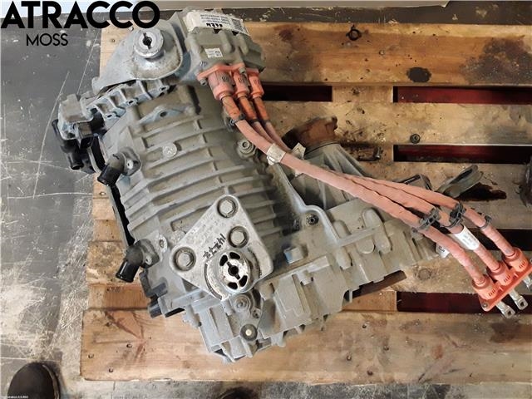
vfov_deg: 49.7
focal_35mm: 28
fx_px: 430
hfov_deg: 63.4
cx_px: 266
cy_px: 200
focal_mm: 2.91
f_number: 1.9
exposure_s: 1/50
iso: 200
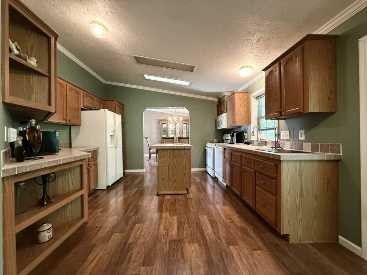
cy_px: 138
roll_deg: +0.9
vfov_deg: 85.7
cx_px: 184
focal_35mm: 14
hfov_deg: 102.1
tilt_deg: +0.5
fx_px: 148
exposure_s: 1/60
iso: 640
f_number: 2.2
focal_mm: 2.22
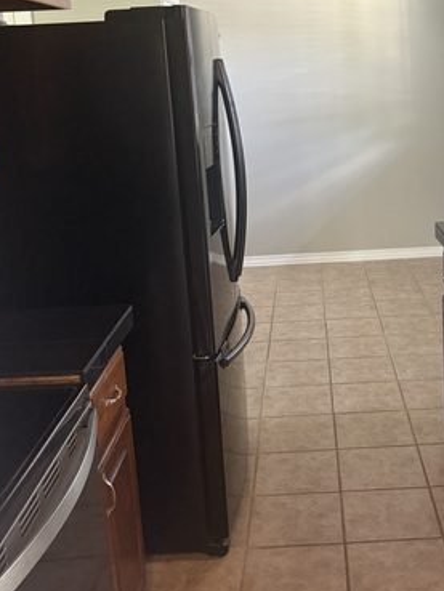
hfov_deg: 30.6
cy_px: 238
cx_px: 311
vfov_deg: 40.3
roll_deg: +3.0
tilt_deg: -11.2
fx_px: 803
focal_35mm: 47
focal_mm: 5.96
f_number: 1.6
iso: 400
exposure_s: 1/60
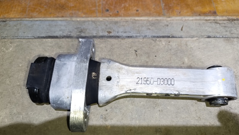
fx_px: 165
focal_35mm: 26
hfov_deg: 71.9
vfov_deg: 44.1
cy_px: 82
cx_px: 123
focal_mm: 6.14
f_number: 1.6
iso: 500
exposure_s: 1/100
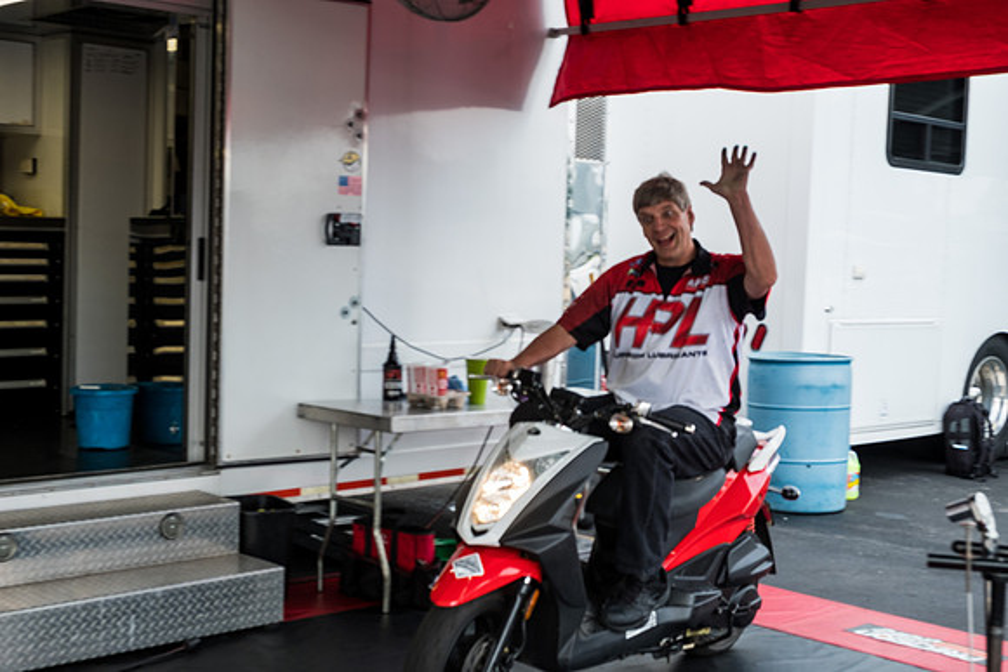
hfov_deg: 41.9
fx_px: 1316
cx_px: 504
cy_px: 336
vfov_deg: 28.7
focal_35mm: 47
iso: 400
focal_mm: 31.5
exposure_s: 1/80
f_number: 9
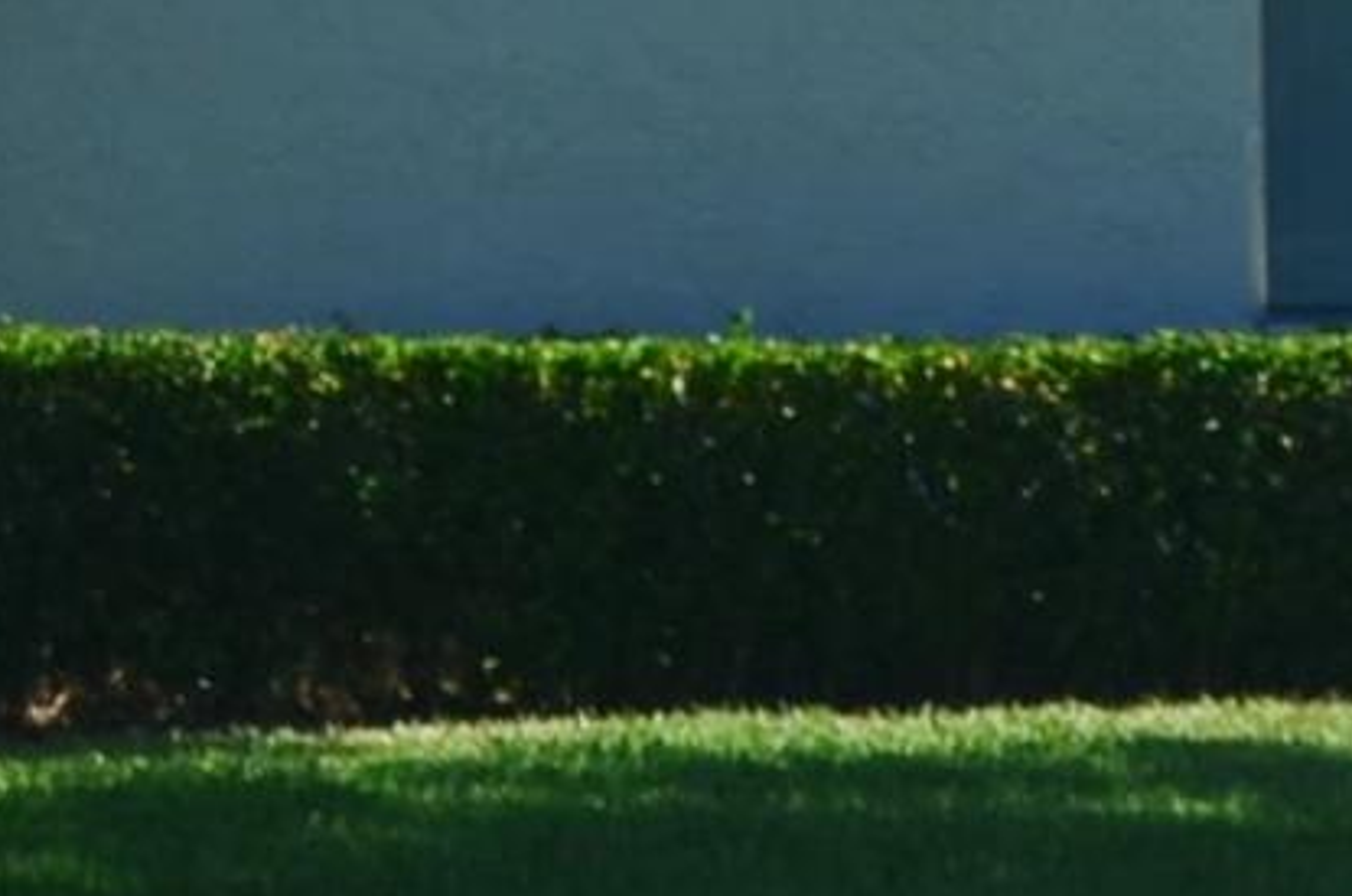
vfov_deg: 5.2
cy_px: -474
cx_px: -1961
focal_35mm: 260
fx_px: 9746
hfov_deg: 7.4
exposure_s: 1/160
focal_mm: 24
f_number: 11
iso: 100
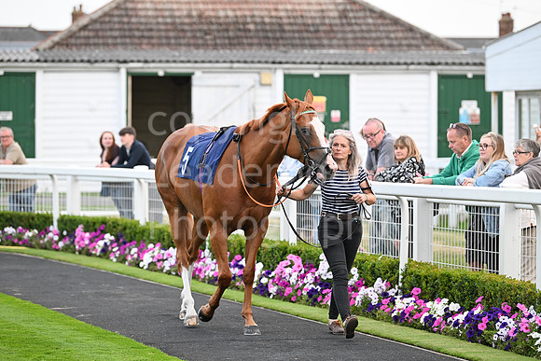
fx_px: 2405
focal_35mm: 160
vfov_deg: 8.6
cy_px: 180
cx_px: 270
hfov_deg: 12.8
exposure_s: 1/500
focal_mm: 160
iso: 1600
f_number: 3.5
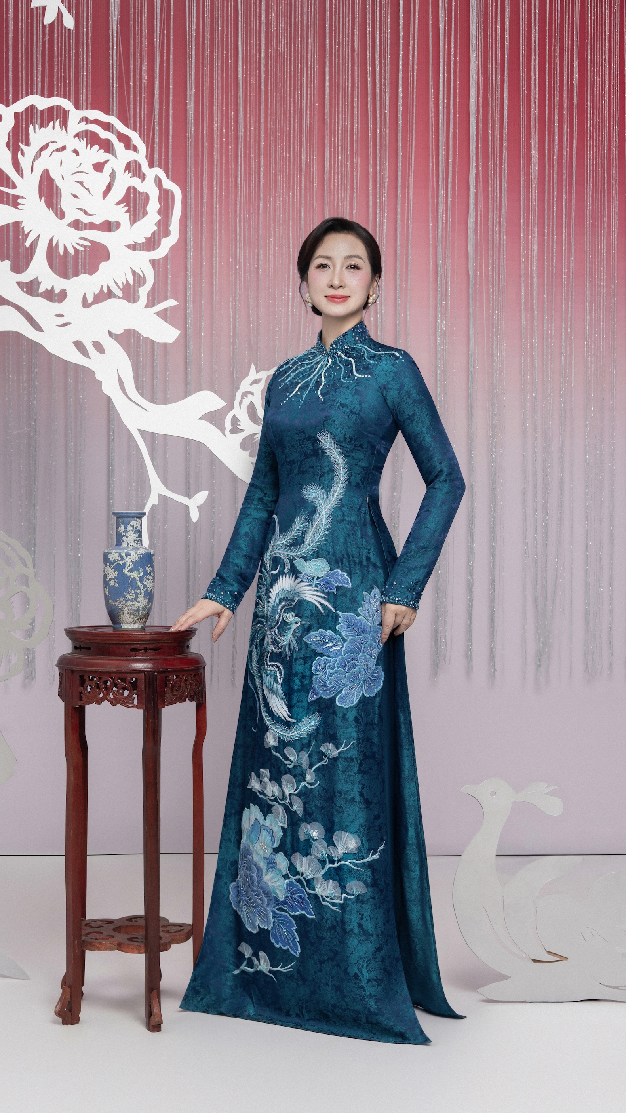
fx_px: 1712
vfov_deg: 36.0
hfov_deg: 20.7
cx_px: 303
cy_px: 558
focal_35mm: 58
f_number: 6.3
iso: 320
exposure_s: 1/160
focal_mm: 55
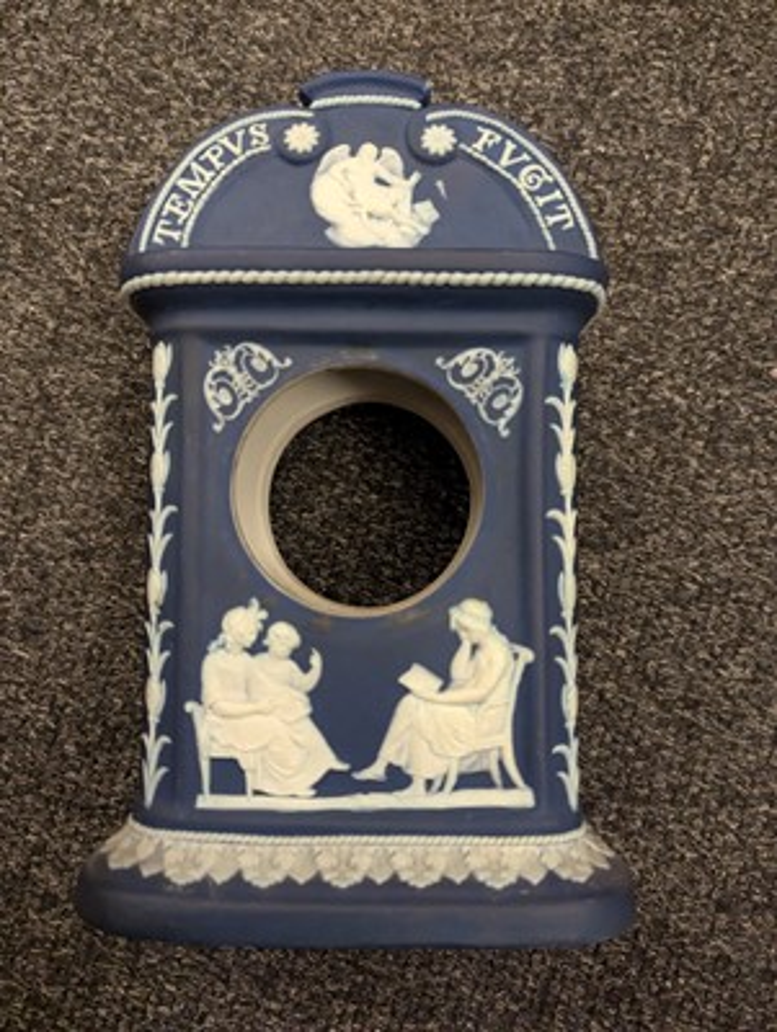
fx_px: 717
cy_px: 516
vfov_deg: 71.5
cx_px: 388
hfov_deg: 56.9
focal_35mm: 24
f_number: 1.85
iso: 2320
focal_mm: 6.81
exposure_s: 1/100
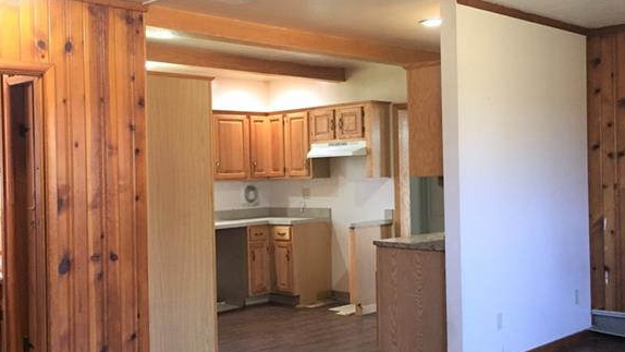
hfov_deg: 46.2
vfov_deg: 27.1
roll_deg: +2.4
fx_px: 729
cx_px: 257
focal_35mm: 44
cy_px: 180
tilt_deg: -0.9
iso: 160
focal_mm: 4.15
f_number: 2.2
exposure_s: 1/30
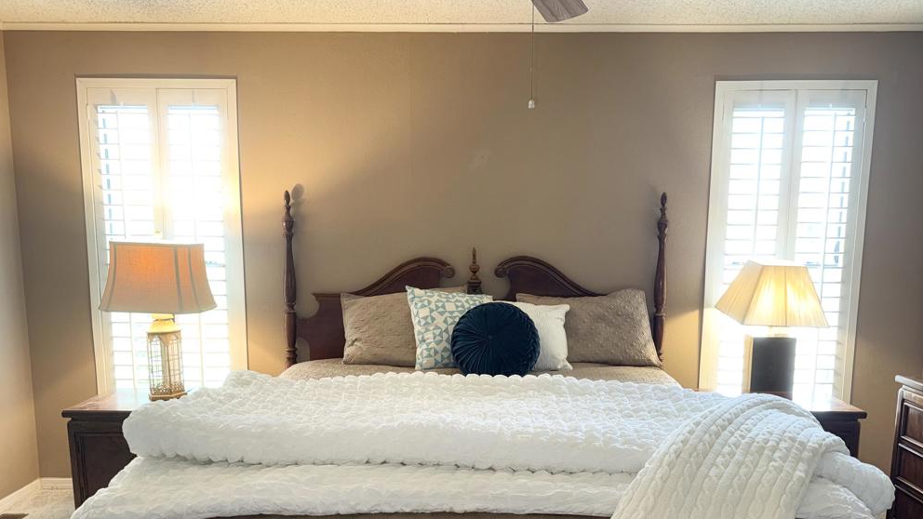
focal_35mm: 27
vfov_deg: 42.6
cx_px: 475
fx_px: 661
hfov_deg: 69.8
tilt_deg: -7.8
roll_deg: -0.9
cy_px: 326
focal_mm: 6.76
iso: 80
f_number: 1.78
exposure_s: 1/24
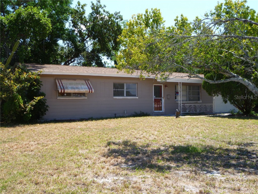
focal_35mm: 39
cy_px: 97
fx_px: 291
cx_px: 129
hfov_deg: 47.9
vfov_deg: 36.8
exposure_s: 1/320
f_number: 3.7
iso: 80
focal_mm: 6.9
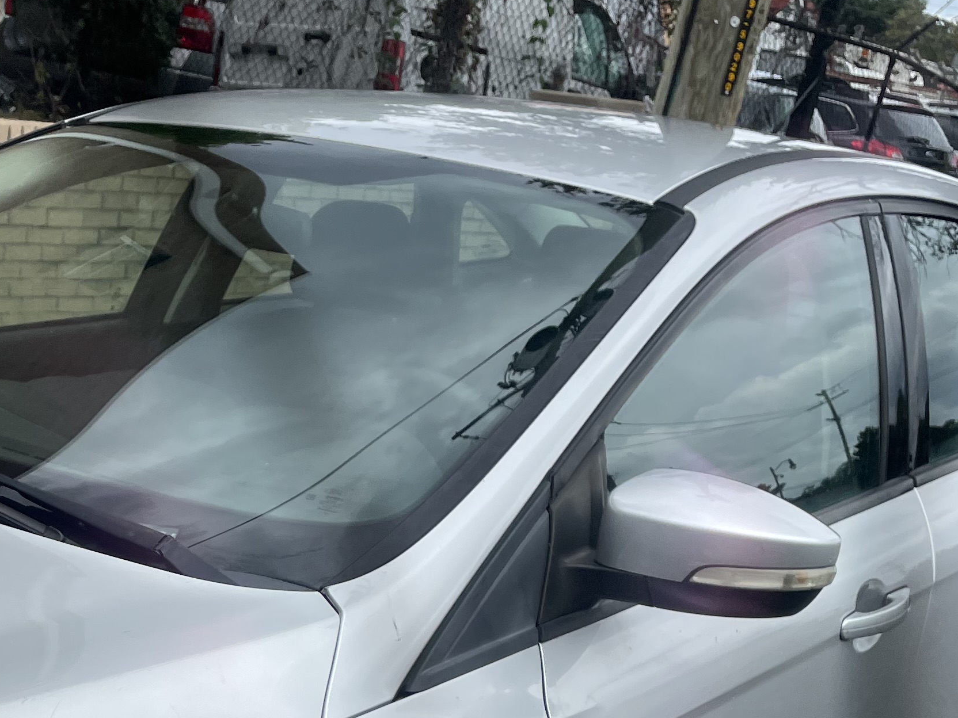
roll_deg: -8.3
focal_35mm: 63
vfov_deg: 22.1
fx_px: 1744
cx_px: 121
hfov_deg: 29.6
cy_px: 779
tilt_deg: -17.6
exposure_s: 1/2257
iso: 32
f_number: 1.6
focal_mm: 4.2
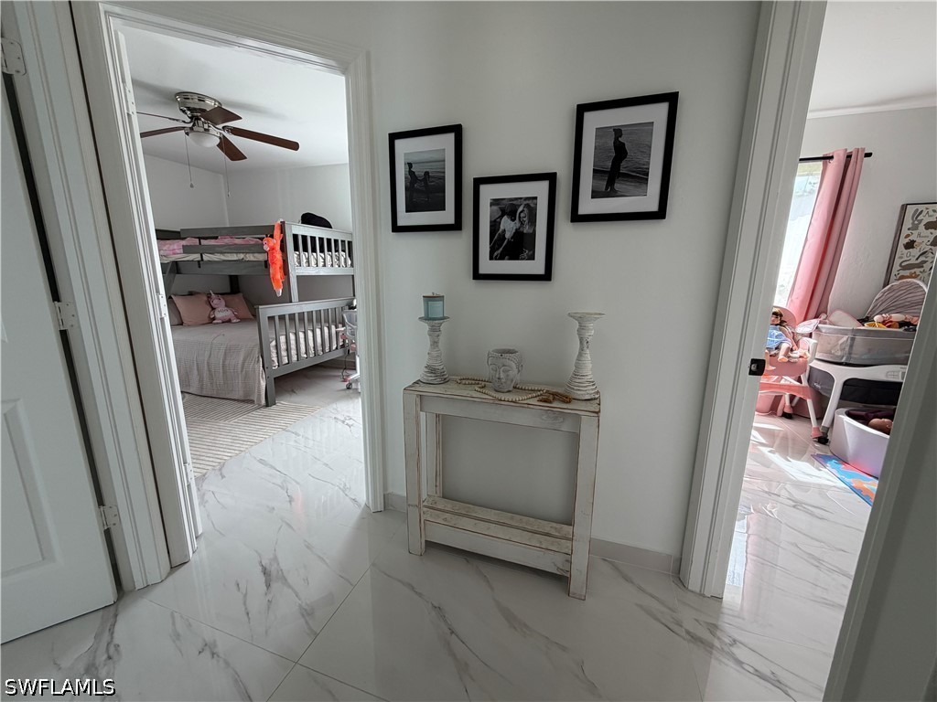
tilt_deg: -12.3
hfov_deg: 102.1
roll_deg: -0.3
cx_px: 468
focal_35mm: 14
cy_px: 351
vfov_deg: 85.7
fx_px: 379
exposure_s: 1/120
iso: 80
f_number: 2.2
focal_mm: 2.22
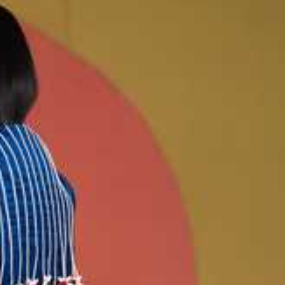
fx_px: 1099
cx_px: -17
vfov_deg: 13.9
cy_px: 426
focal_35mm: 118
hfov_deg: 14.5
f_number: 2.8
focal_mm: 43
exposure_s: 1/250
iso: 1250
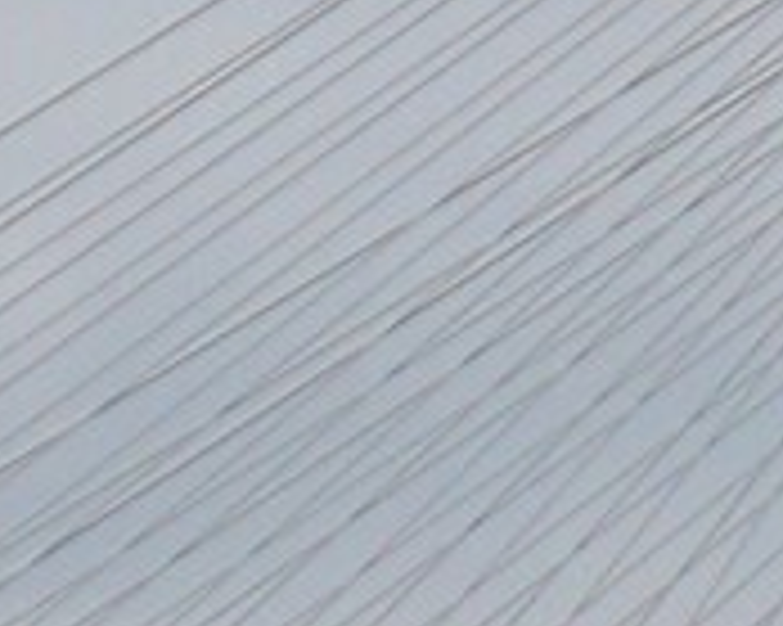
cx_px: -1436
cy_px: 1988
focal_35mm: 1837
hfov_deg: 1.1
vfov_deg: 0.8
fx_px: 42546
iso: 100
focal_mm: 48.3
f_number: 3.6
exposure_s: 1/125
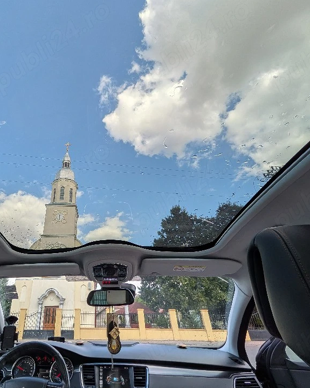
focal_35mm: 19
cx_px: 87
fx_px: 218
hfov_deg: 67.5
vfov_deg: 83.3
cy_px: 191
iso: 59
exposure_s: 1/455
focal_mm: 1.85
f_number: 2.2
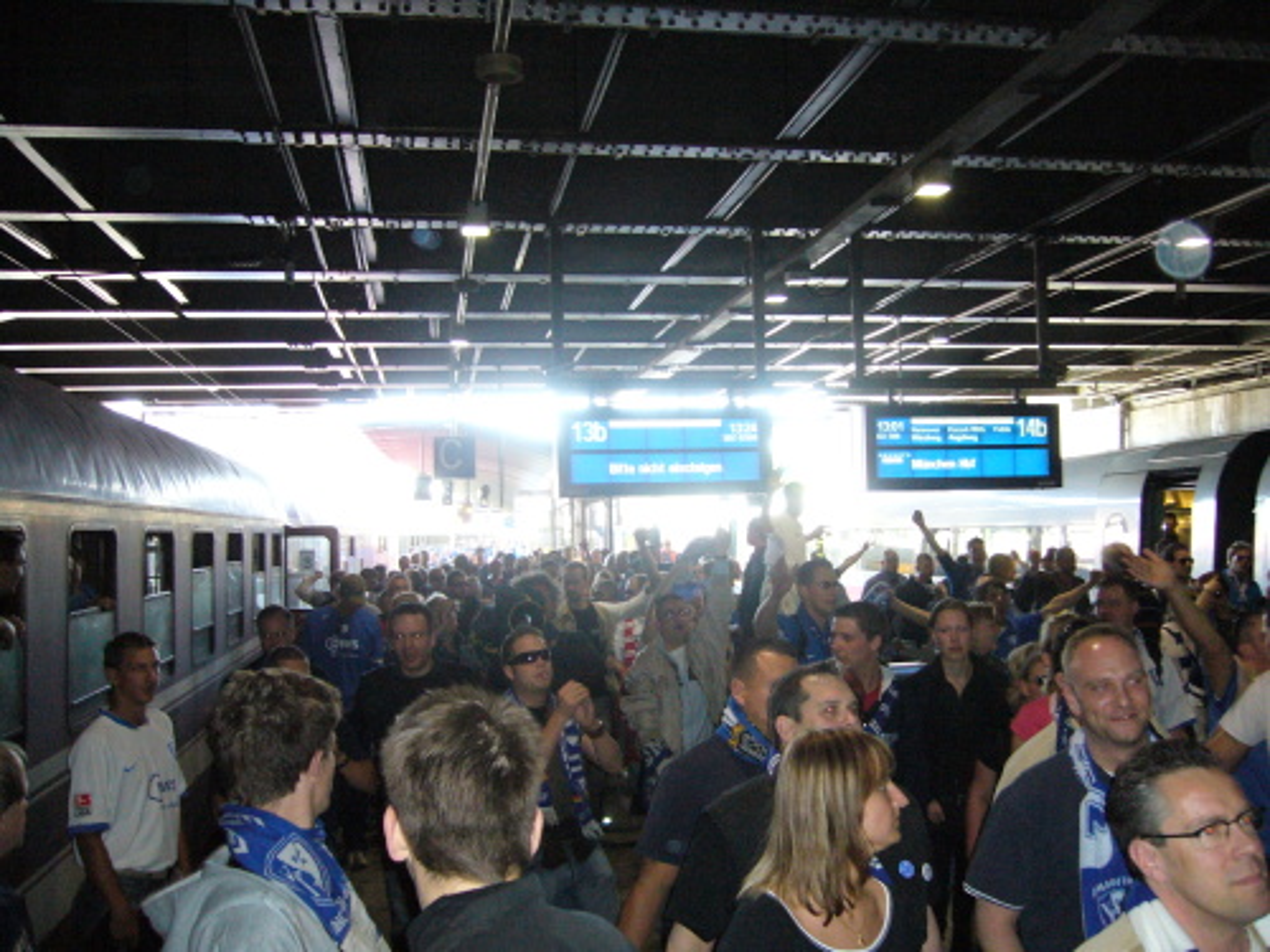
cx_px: 635
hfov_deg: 52.6
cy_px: 476
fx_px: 1284
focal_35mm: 35
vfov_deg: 40.7
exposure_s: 1/60
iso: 320
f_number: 2.8
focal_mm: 5.8
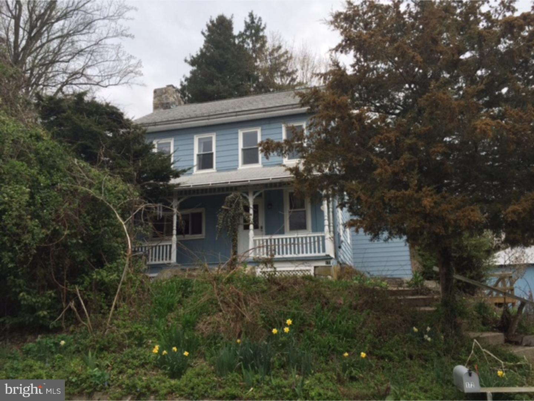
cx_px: 267
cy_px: 200
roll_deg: +1.0
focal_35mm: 29
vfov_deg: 48.2
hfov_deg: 61.7
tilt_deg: +14.4
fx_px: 447
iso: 32
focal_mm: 4.15
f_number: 2.2
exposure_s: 1/220
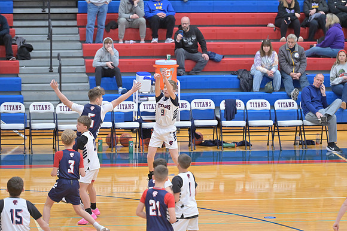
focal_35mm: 175
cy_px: 116
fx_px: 1686
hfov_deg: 11.8
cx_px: 174
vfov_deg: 7.8
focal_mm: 175
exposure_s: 1/400
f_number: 4.5
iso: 4000
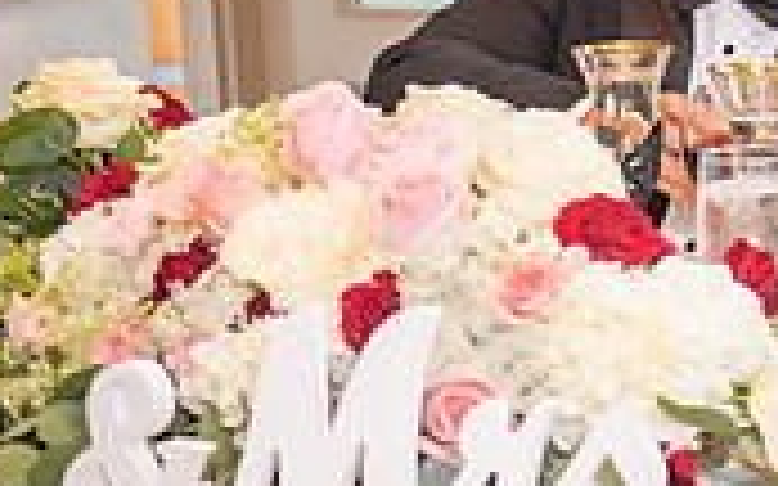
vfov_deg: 7.0
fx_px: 3985
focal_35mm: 188
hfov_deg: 10.7
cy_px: 227
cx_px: 1241
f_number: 3.5
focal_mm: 55
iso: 1250
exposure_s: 1/125
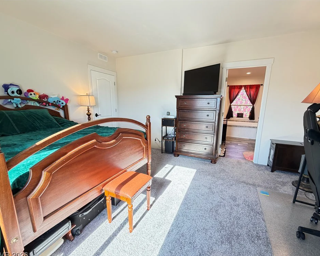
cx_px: 169
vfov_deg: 84.0
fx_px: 142
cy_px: 131
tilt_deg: -10.9
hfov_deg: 96.7
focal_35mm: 15
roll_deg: -0.9
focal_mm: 2.22
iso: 320
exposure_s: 1/60
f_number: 2.2
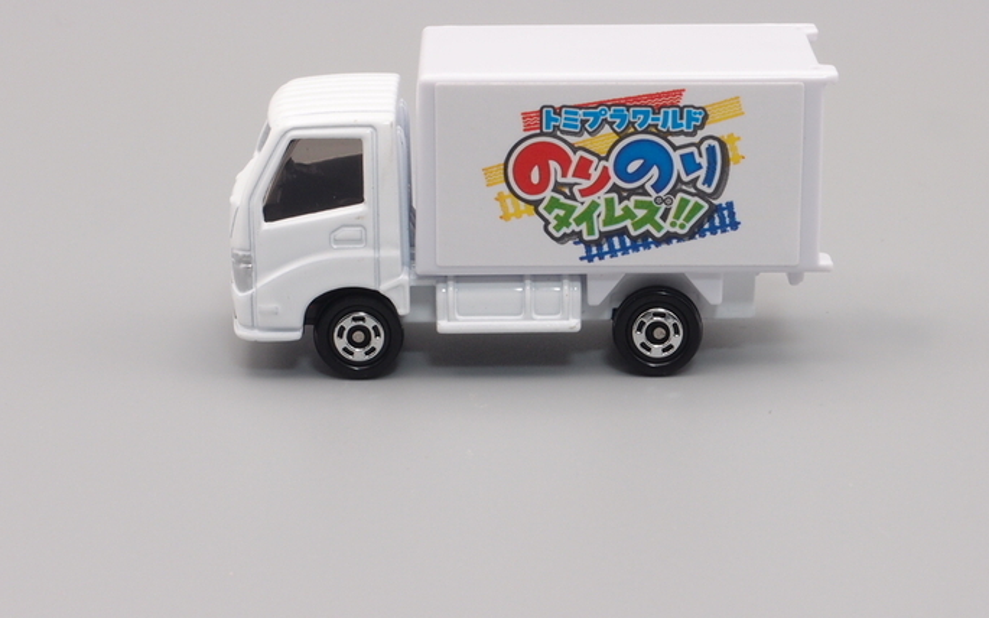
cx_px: 500
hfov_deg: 20.0
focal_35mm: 104
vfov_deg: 12.6
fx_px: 2803
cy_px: 269
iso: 100
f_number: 8
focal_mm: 18.15
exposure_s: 1/5
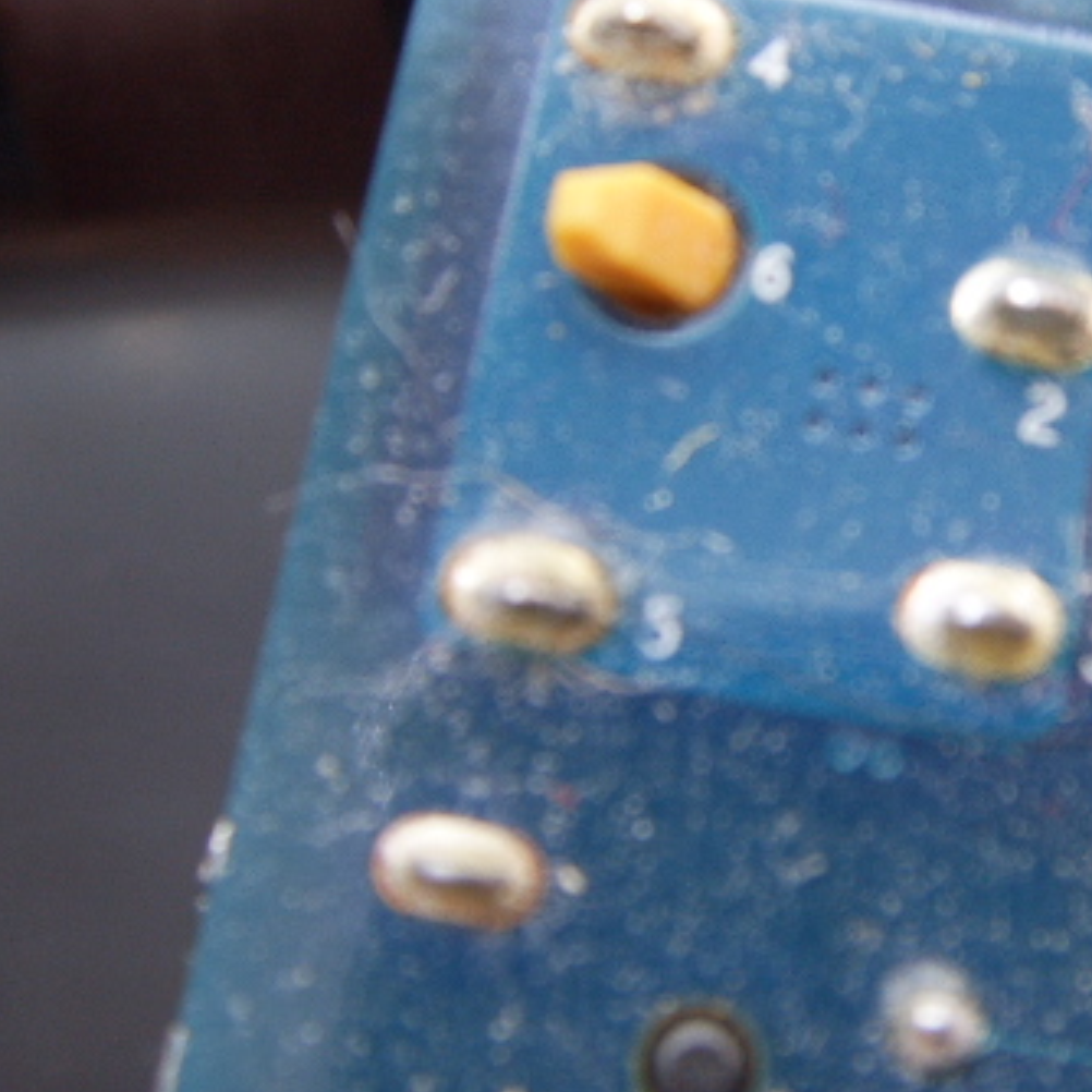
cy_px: 471
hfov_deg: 25.6
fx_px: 2356
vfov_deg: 26.1
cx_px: 886
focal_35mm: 66
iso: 63
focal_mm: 6.6
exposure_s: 1/15
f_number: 3.5
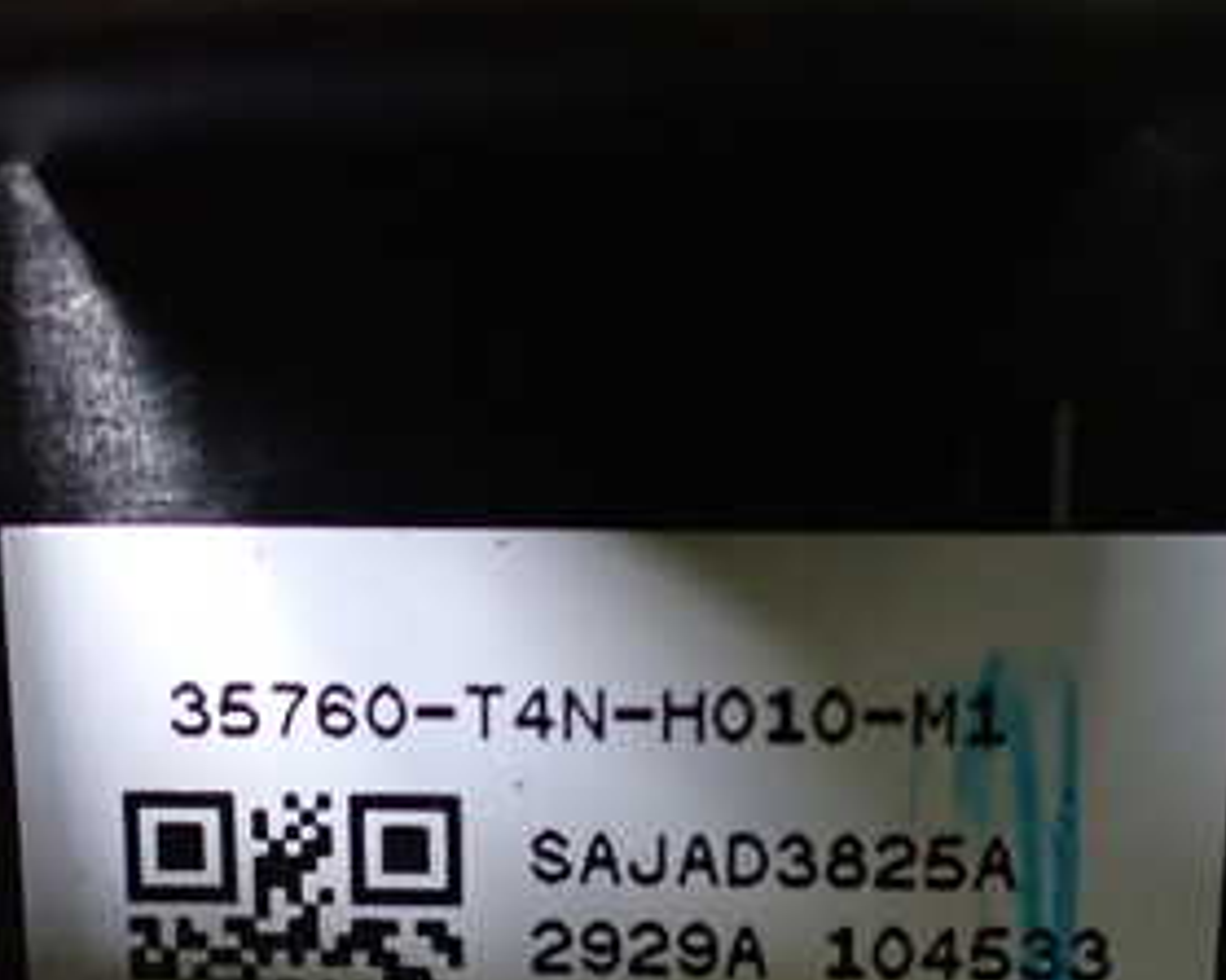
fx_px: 2285
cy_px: 861
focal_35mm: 63
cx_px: 611
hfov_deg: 30.0
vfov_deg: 23.6
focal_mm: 5.4
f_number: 2.3
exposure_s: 1/30
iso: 1000
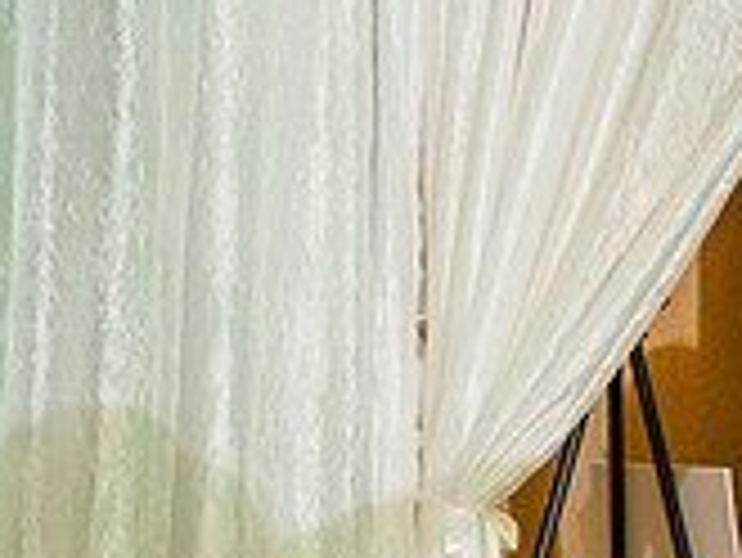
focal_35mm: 491
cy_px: 848
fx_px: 10532
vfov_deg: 3.0
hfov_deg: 4.0
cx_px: 1165
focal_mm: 145
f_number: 2.8
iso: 1600
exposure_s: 1/250
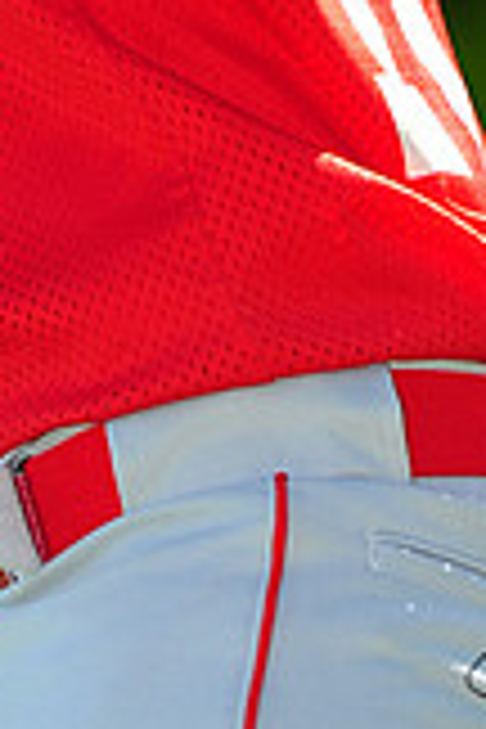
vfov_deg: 3.5
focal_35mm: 589
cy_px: -256
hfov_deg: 2.3
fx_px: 11926
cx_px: -27
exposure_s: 1/500
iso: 200
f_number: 4
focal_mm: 165
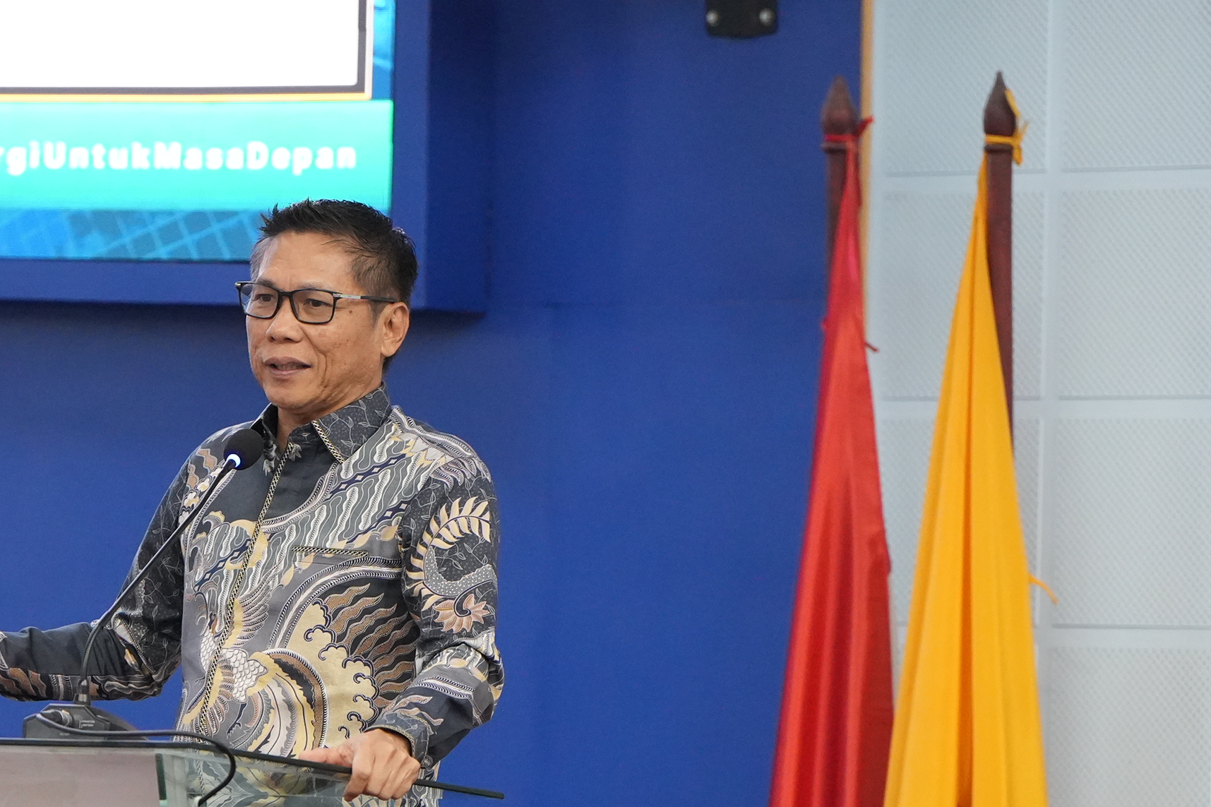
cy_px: 731
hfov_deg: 7.2
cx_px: 235
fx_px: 9552
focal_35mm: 284
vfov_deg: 4.8
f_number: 2.8
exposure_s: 1/250
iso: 5000
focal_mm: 139
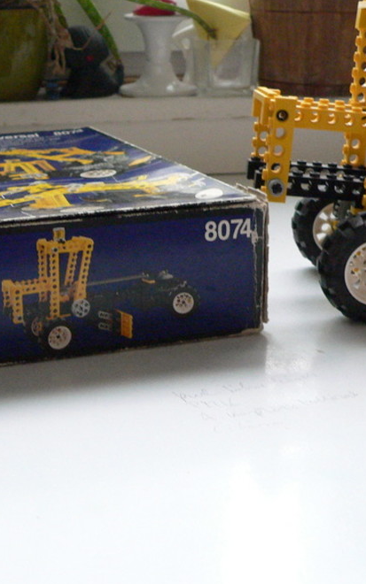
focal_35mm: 52
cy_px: 293
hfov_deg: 24.8
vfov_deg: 38.9
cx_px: 138
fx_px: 829
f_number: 2.8
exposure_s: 1/20
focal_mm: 6
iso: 400
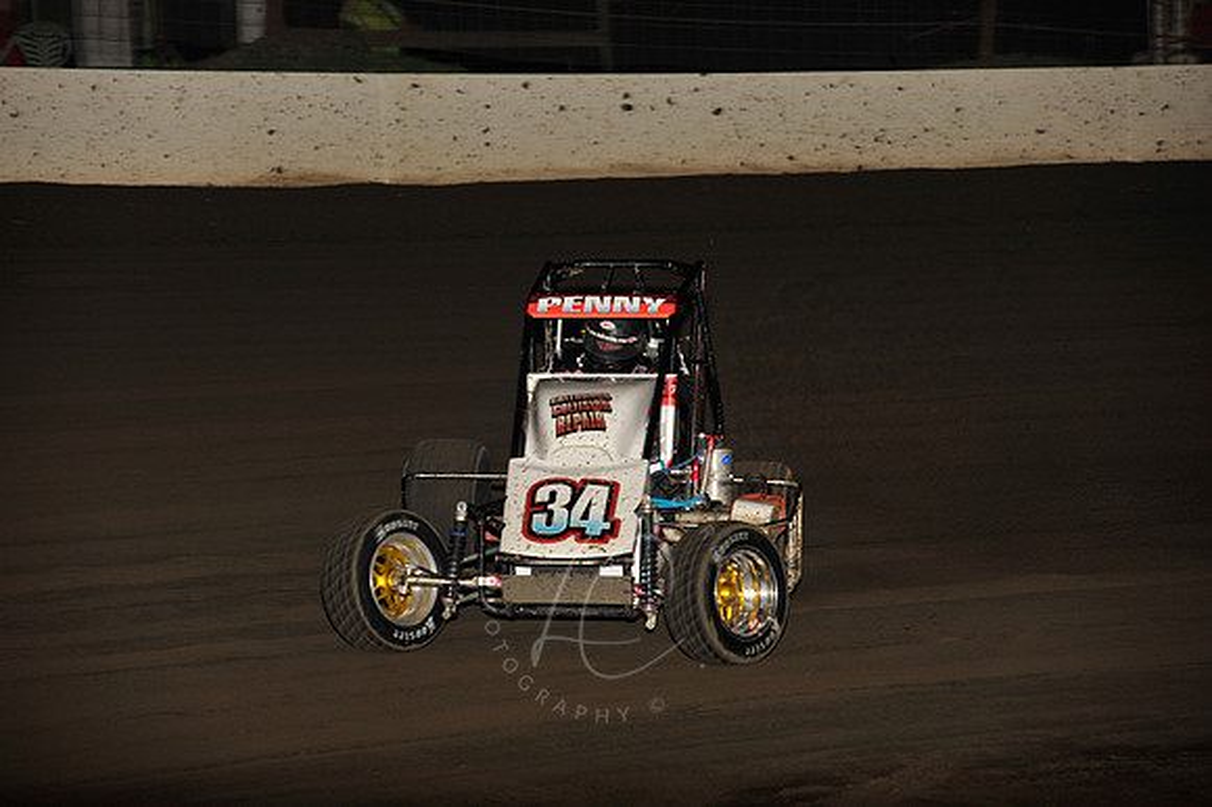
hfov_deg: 12.1
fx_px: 5720
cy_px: 404
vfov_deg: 8.1
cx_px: 606
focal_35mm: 170
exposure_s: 1/320
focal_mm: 170
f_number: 6.3
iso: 800
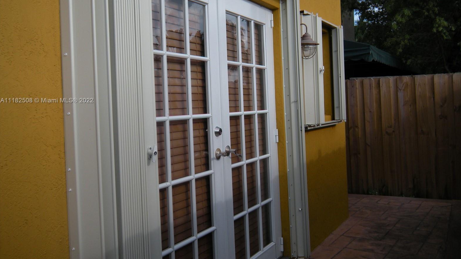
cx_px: 235
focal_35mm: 39
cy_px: 101
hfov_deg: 51.6
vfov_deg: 30.3
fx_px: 477
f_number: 3.8
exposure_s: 1/380
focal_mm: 5.9
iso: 64
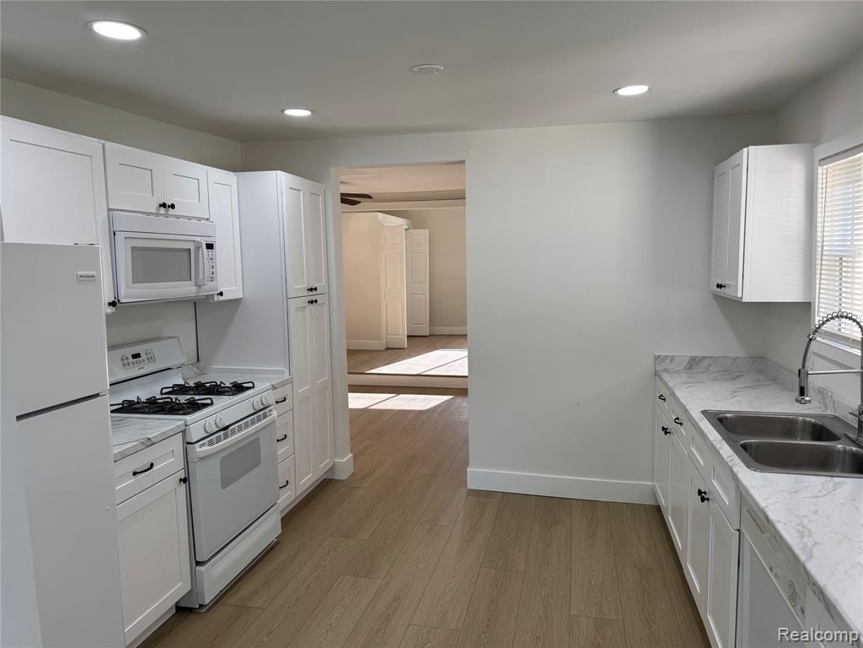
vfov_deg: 56.8
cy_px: 324
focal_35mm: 24
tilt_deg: -7.0
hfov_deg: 71.6
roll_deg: +0.8
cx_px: 432
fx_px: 598
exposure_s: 1/166
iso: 80
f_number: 1.78
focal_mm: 6.76
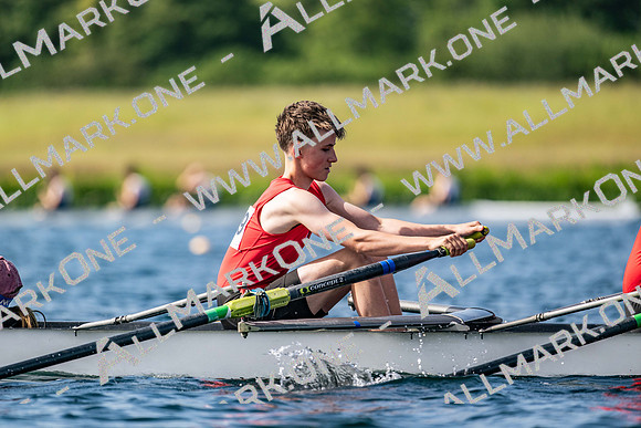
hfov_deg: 5.2
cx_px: 320
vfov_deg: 3.4
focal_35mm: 400
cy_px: 214
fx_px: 7124
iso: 250
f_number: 4.5
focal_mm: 400
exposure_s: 1/2500
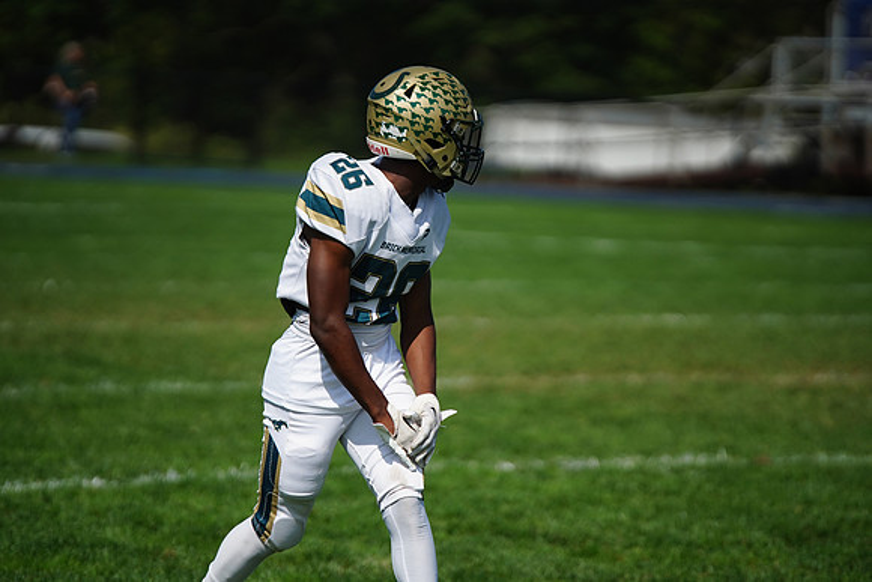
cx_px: 436
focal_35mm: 300
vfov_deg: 4.6
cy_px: 291
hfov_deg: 6.9
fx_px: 7268
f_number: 2.8
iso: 400
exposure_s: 1/8000
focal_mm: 300
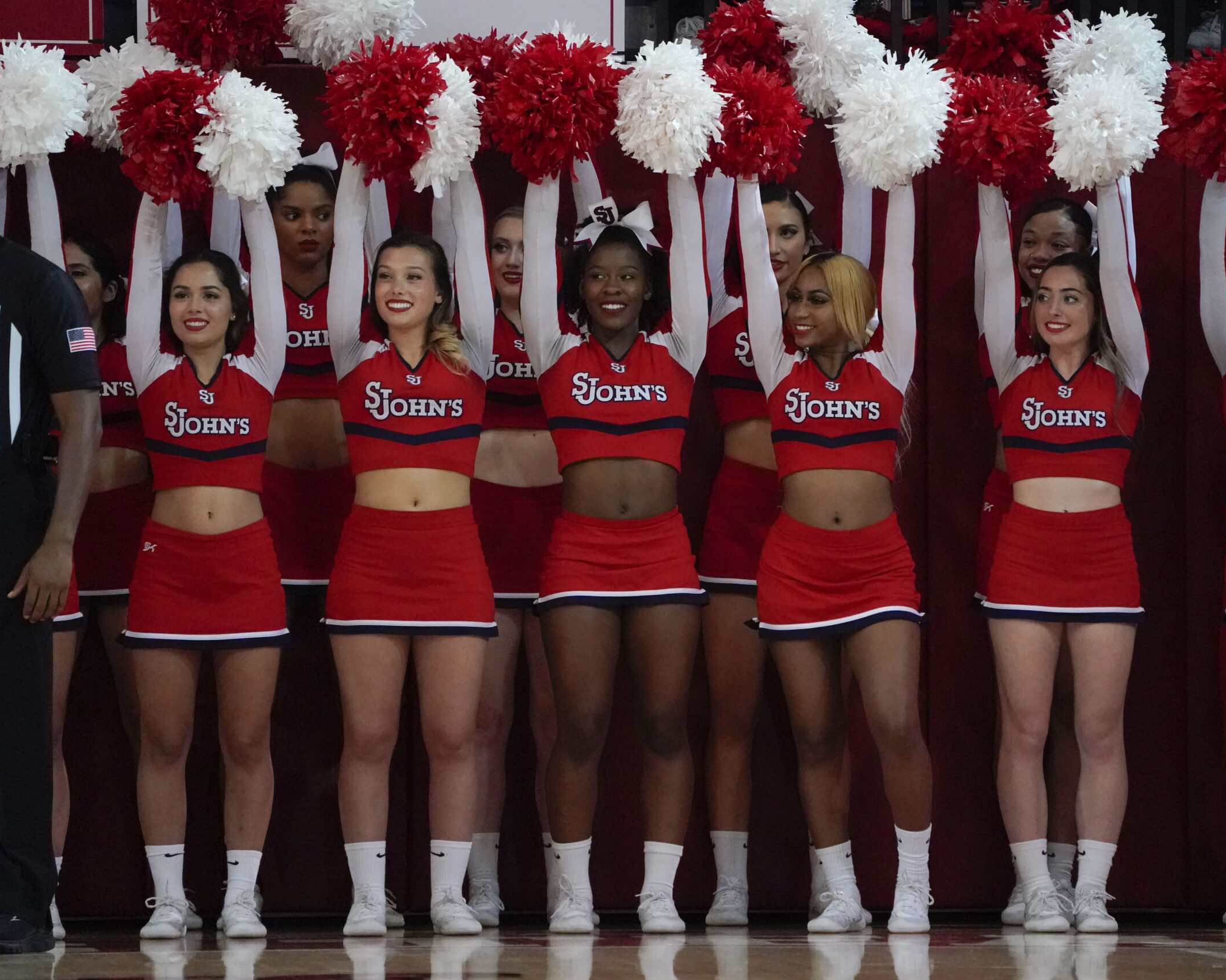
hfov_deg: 5.1
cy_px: 490
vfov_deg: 4.1
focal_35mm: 379
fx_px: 13752
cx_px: 697
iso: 12800
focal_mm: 336
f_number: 5.6
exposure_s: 1/1600
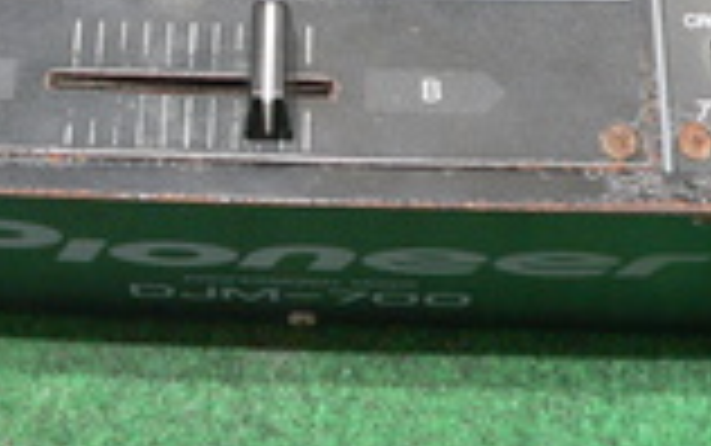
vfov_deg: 13.6
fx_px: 1784
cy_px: -178
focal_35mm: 92
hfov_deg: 22.3
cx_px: 176
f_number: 2.8
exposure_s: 1/8
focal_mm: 6
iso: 200
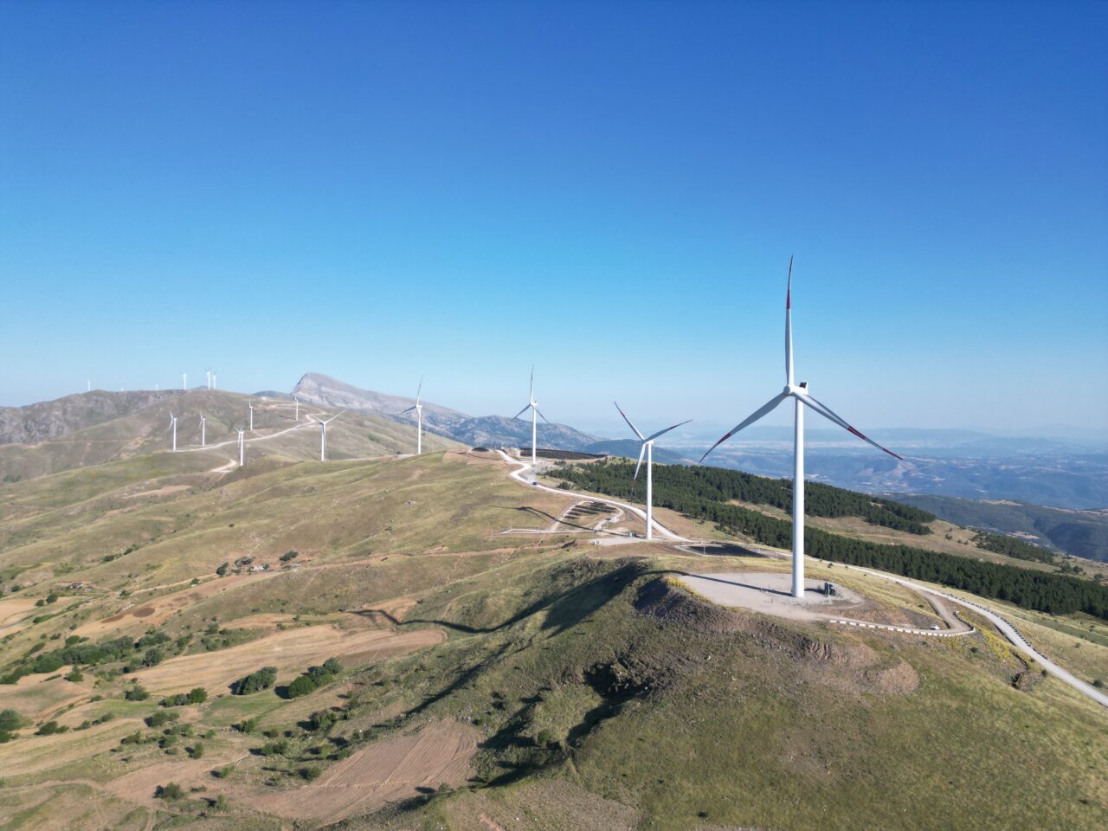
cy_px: 416
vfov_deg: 56.8
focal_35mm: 24
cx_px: 554
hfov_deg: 71.6
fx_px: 768
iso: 100
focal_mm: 6.72
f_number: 1.7
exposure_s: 1/2000
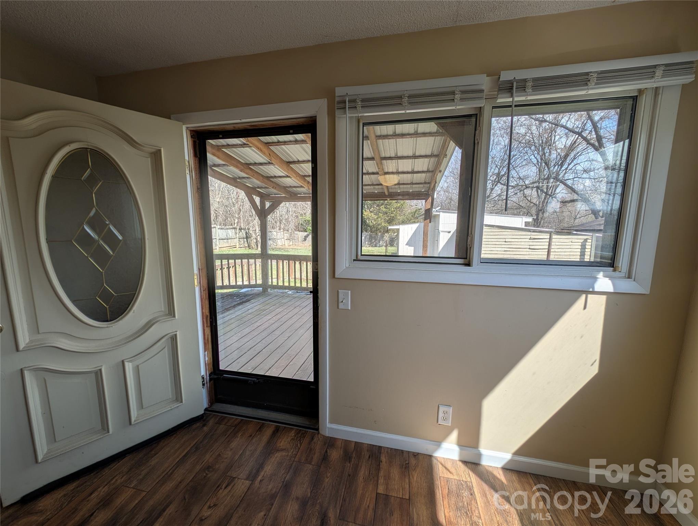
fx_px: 242
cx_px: 349
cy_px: 263
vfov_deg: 94.6
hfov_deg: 110.5
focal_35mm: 12
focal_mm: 2.23
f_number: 1.95
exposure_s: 1/476
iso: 40
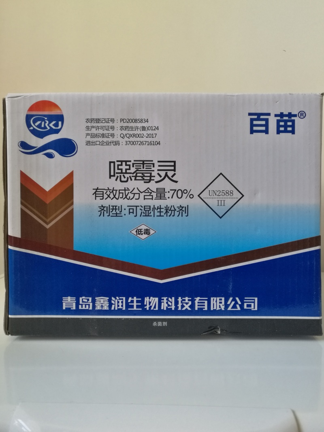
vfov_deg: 65.3
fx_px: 337
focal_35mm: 27
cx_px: 162
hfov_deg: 51.3
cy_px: 216
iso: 320
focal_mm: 4.04
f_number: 2
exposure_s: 1/33.3
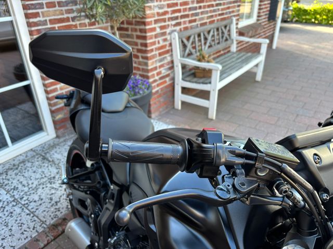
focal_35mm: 26
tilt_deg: -28.9
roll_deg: +1.1
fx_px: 250
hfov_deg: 67.3
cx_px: 166
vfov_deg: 53.1
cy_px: 124
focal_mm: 5.96
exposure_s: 1/121
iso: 50
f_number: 1.6
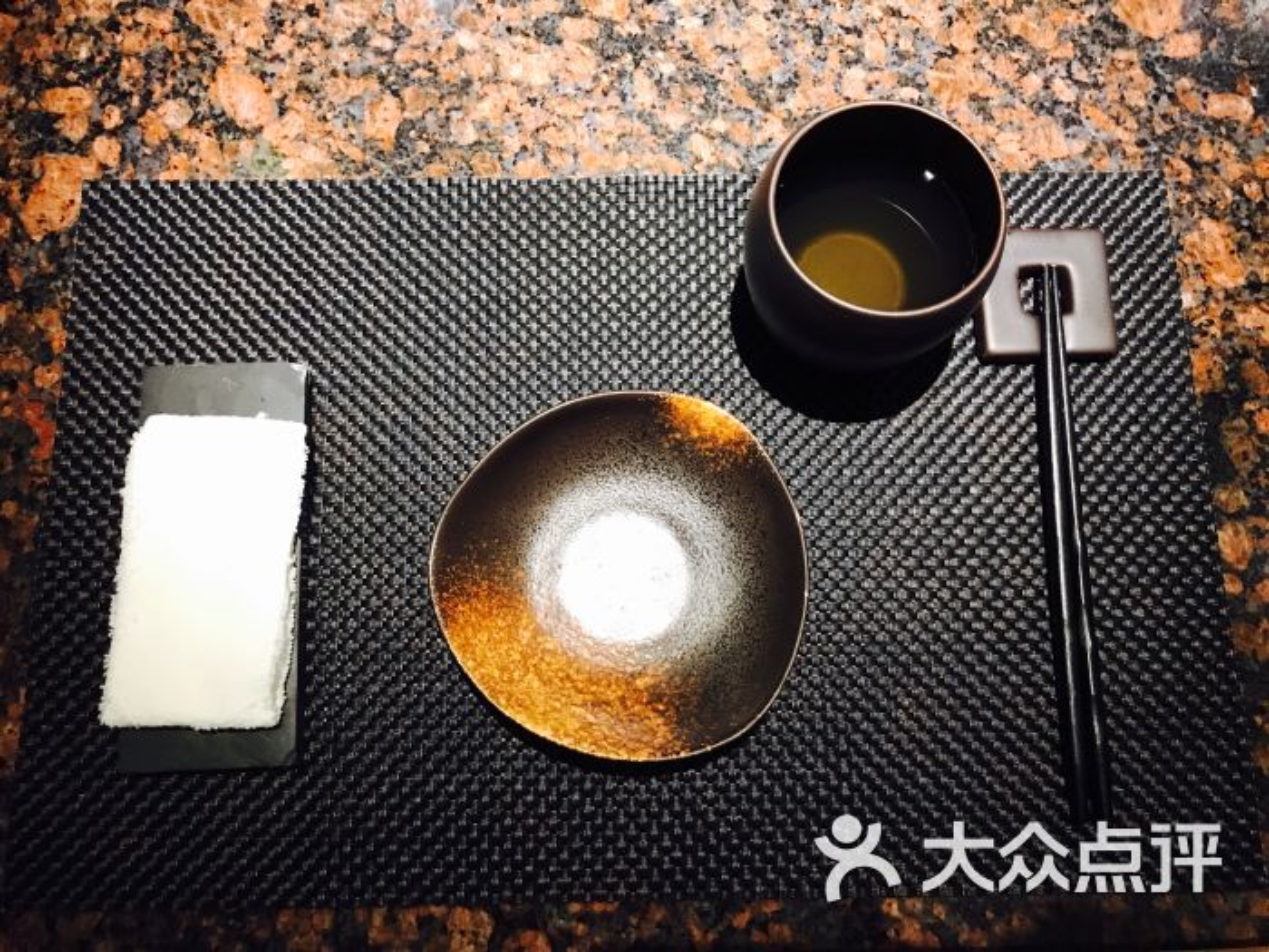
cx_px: 634
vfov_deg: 49.7
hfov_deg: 63.4
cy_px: 476
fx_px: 1026
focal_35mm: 28
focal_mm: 3.99
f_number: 1.8
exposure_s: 1/13
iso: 100
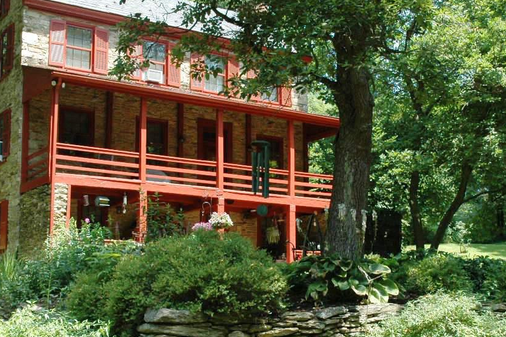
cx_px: 267
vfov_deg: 22.5
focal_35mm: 60
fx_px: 843
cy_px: 214
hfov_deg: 33.4
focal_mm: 22
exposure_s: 1/200
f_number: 7.1
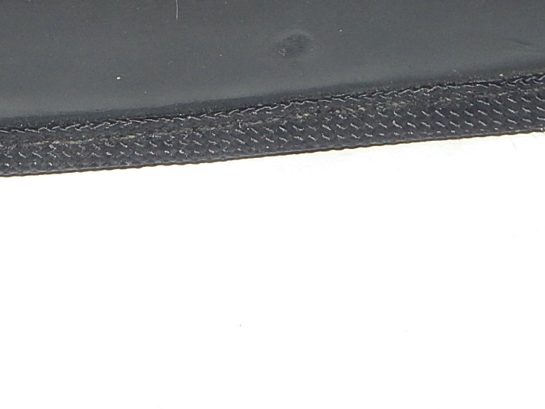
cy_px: -215
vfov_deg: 8.1
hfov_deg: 11.0
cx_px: 181
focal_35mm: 180
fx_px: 2834
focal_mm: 10.4
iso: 200
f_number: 9.2
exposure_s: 1/30
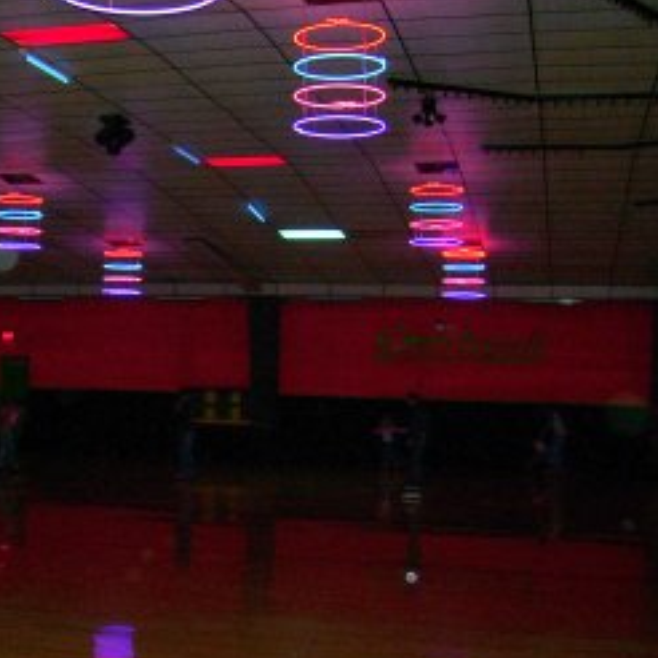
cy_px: 420
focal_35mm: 55
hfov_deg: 30.5
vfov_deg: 30.9
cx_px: 150
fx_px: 1183
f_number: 2.7
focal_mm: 5.6
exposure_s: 1/60
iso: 80
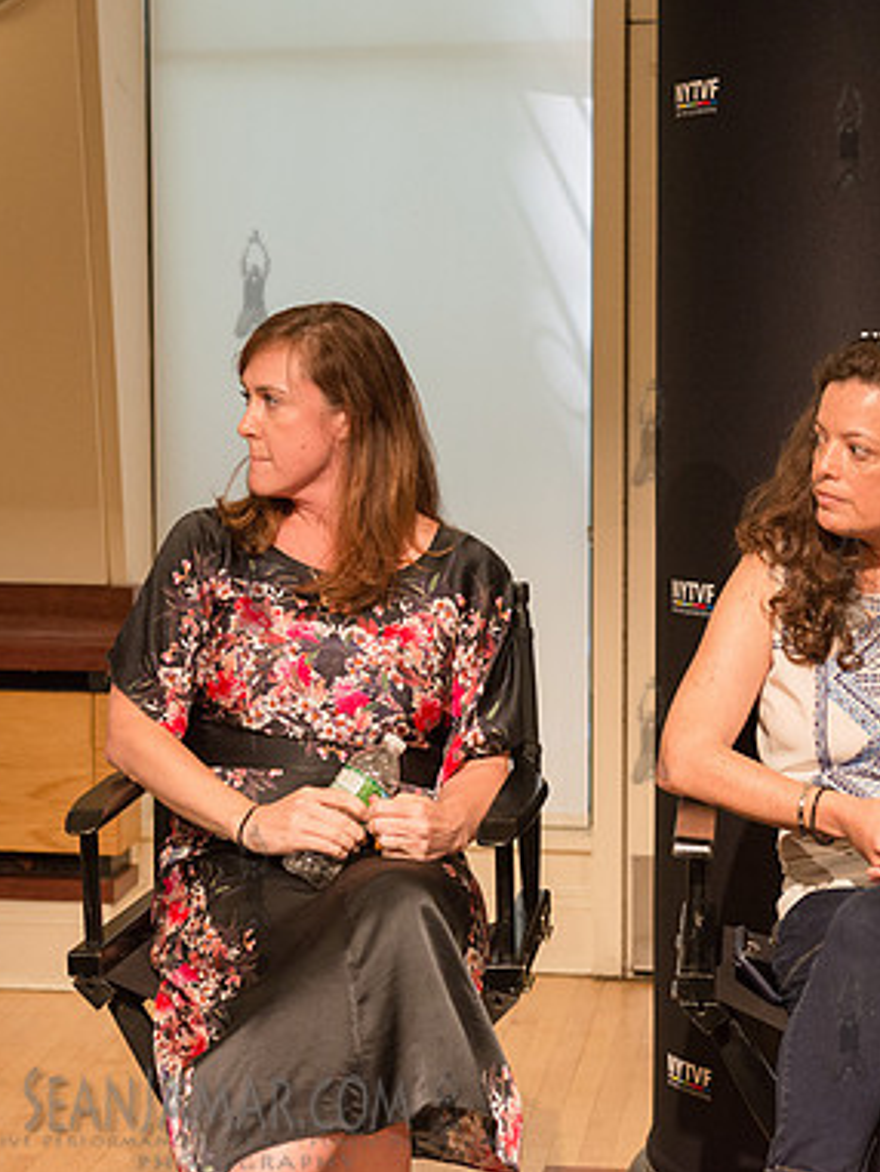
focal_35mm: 82
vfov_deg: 23.8
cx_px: 252
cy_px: 580
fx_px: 2778
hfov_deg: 17.9
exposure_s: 1/250
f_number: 4
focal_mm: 56
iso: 2500
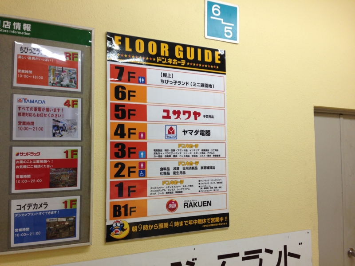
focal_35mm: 33
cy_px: 133
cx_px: 178
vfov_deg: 42.9
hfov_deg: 55.4
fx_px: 338
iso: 50
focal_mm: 4.12
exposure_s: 1/40
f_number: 2.4
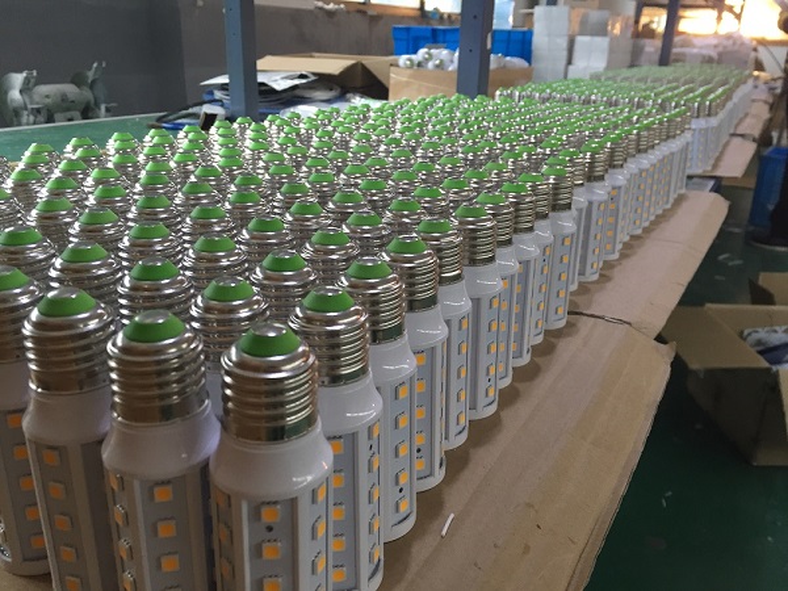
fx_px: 660
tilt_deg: -21.3
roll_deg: -2.4
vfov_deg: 48.2
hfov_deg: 61.7
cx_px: 394
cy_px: 296
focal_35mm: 29
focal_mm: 4.15
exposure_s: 1/33
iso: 125
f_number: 2.2
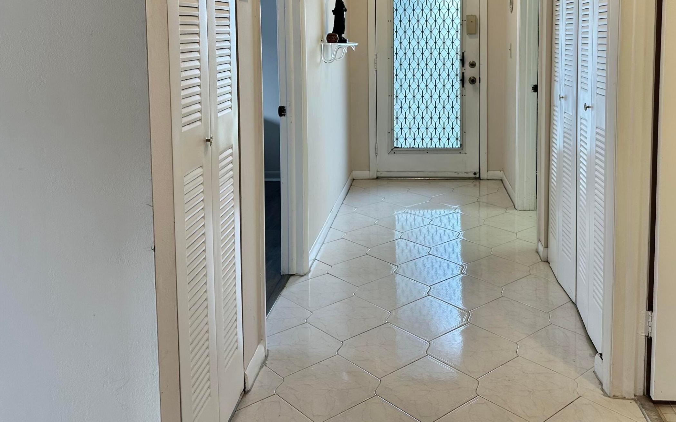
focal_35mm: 35
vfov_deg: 35.0
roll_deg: -0.1
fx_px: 645
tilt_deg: -5.1
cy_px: 79
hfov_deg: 54.7
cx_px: 423
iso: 100
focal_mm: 6.86
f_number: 1.78
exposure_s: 1/120
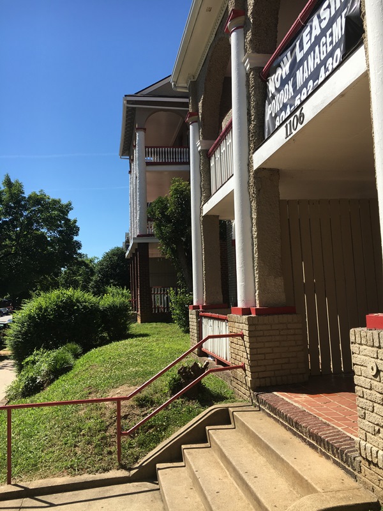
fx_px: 428
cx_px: 192
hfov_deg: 48.2
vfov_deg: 61.7
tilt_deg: +5.4
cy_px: 256
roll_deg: +2.6
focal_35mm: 29
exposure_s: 1/1399
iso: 25
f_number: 2.2
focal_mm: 4.15
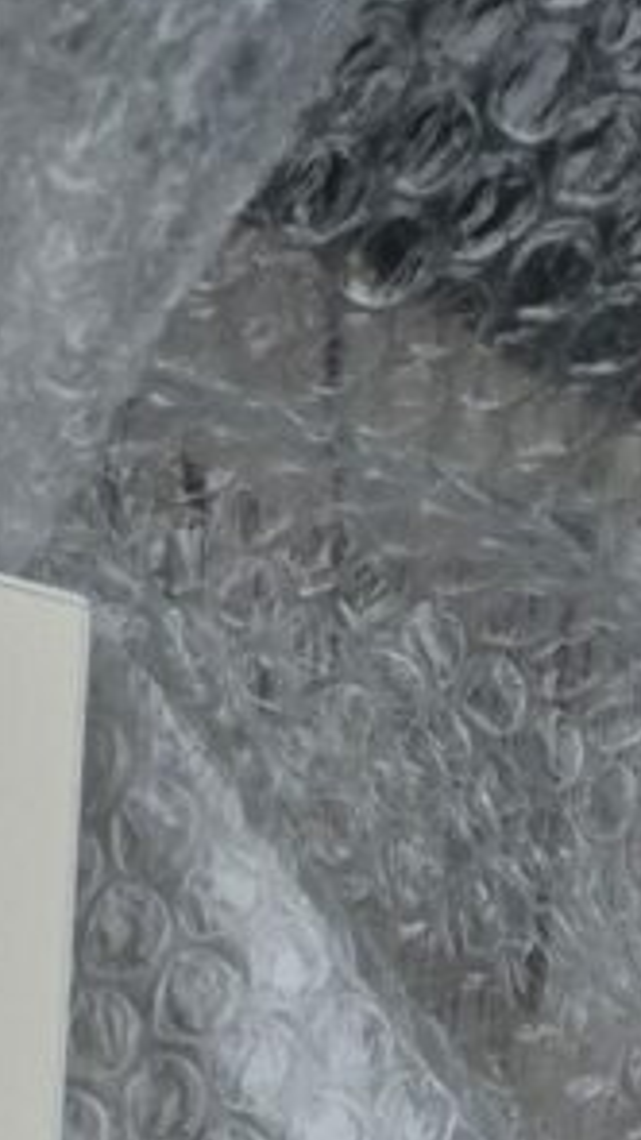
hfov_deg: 7.6
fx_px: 4108
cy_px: 2941
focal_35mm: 136
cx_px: -1417
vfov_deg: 11.9
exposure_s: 1/1052
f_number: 1.8
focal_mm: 5.4
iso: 25
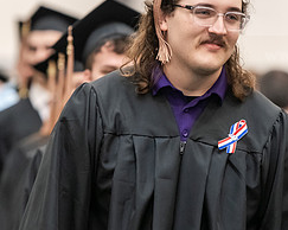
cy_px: 80
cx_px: 211
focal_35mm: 370
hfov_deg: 5.2
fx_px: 3151
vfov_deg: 4.2
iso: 2500
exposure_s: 1/200
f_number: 3.2
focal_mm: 165
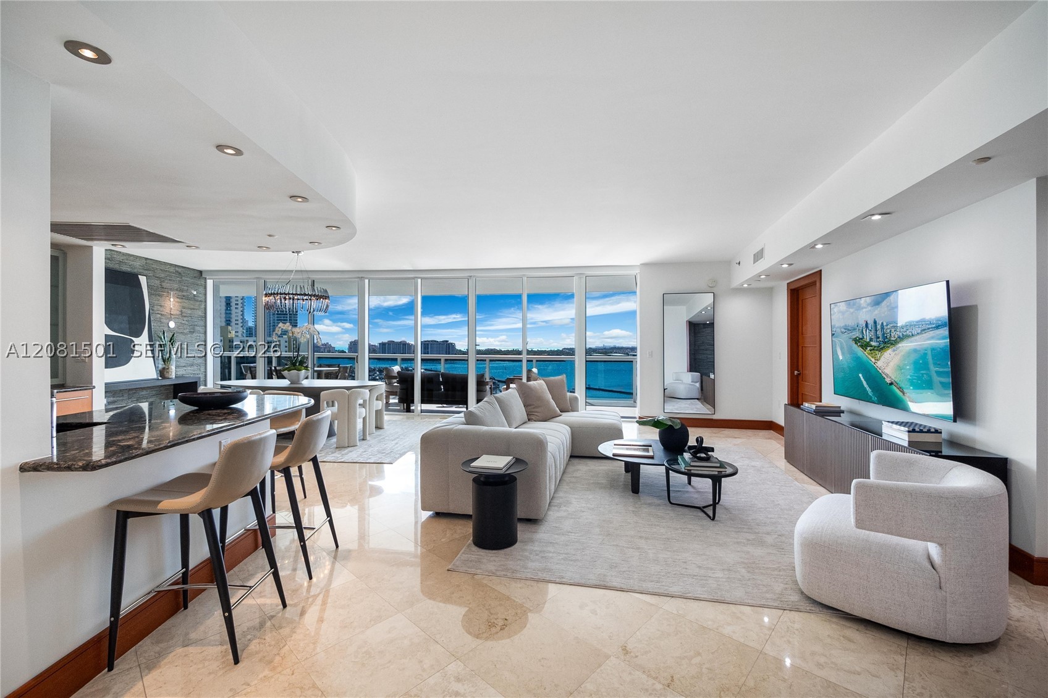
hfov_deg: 104.3
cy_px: 349
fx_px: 407
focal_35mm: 14
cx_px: 524
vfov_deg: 81.2
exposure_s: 1/320
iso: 800
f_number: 4.5
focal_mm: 7
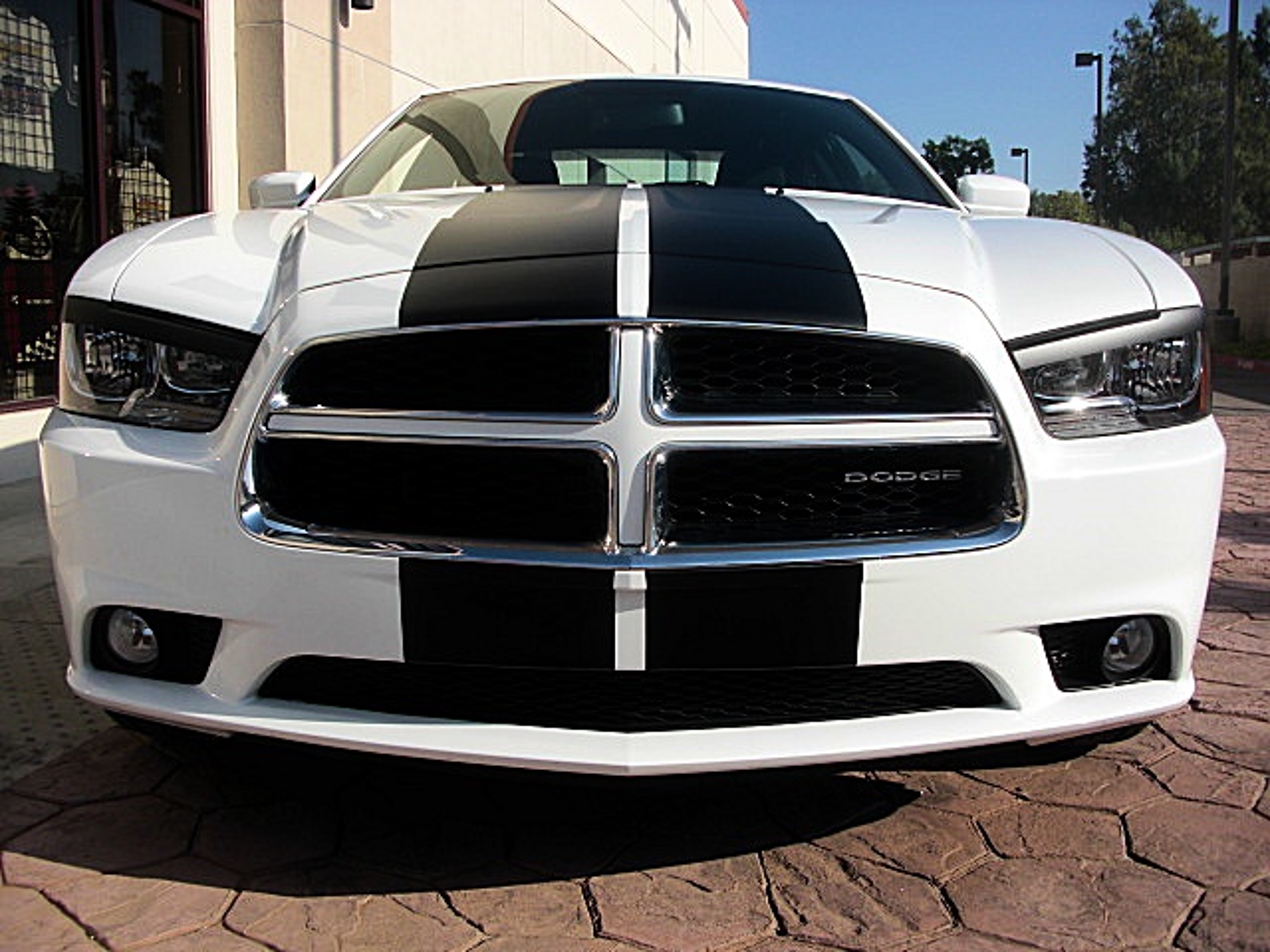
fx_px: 1321
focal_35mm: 36
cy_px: 476
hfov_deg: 51.4
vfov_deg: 39.7
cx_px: 635
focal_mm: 6.3
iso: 50
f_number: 7.9
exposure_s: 1/160
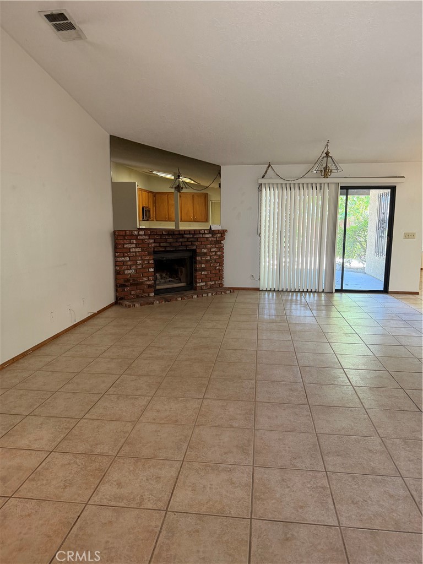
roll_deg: +0.0
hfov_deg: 56.8
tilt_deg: -8.5
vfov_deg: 71.6
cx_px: 212
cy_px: 282
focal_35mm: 24
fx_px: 391
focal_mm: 6.76
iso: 320
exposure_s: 1/60
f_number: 1.78
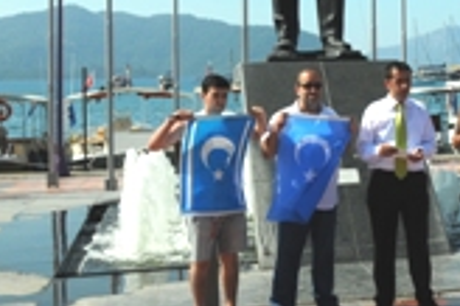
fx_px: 932
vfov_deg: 18.3
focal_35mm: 73
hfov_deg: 25.0
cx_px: 553
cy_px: 24
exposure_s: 1/640
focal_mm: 18
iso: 500
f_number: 13
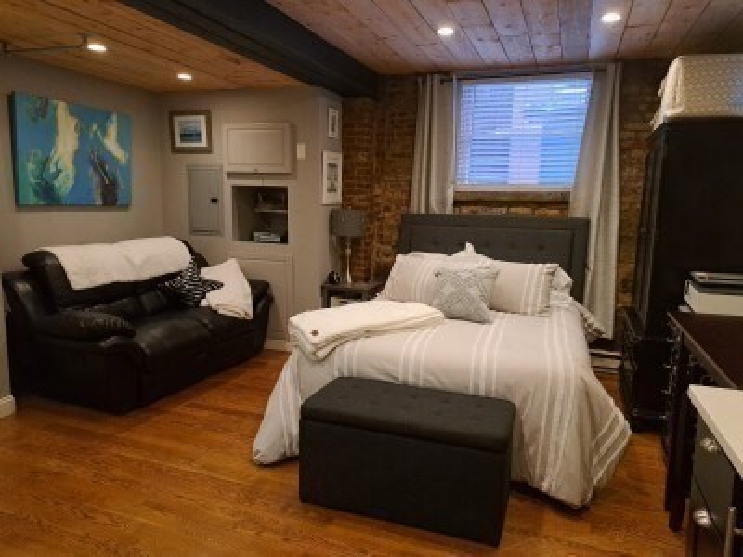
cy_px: 278
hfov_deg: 71.6
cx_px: 372
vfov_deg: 56.8
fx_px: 515
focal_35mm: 24
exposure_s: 1/40
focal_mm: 5.23
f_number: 1.8
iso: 500
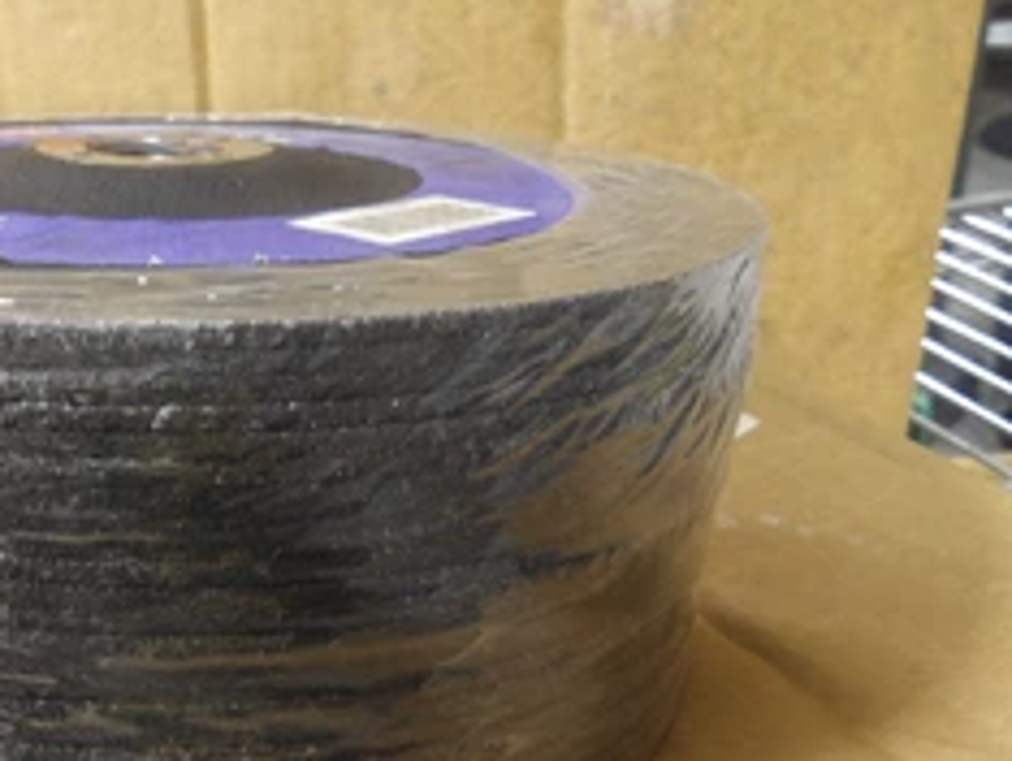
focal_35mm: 41
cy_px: 398
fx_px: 1200
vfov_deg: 35.2
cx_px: 190
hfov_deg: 43.4
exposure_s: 1/20
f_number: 3.2
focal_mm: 4.3
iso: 200
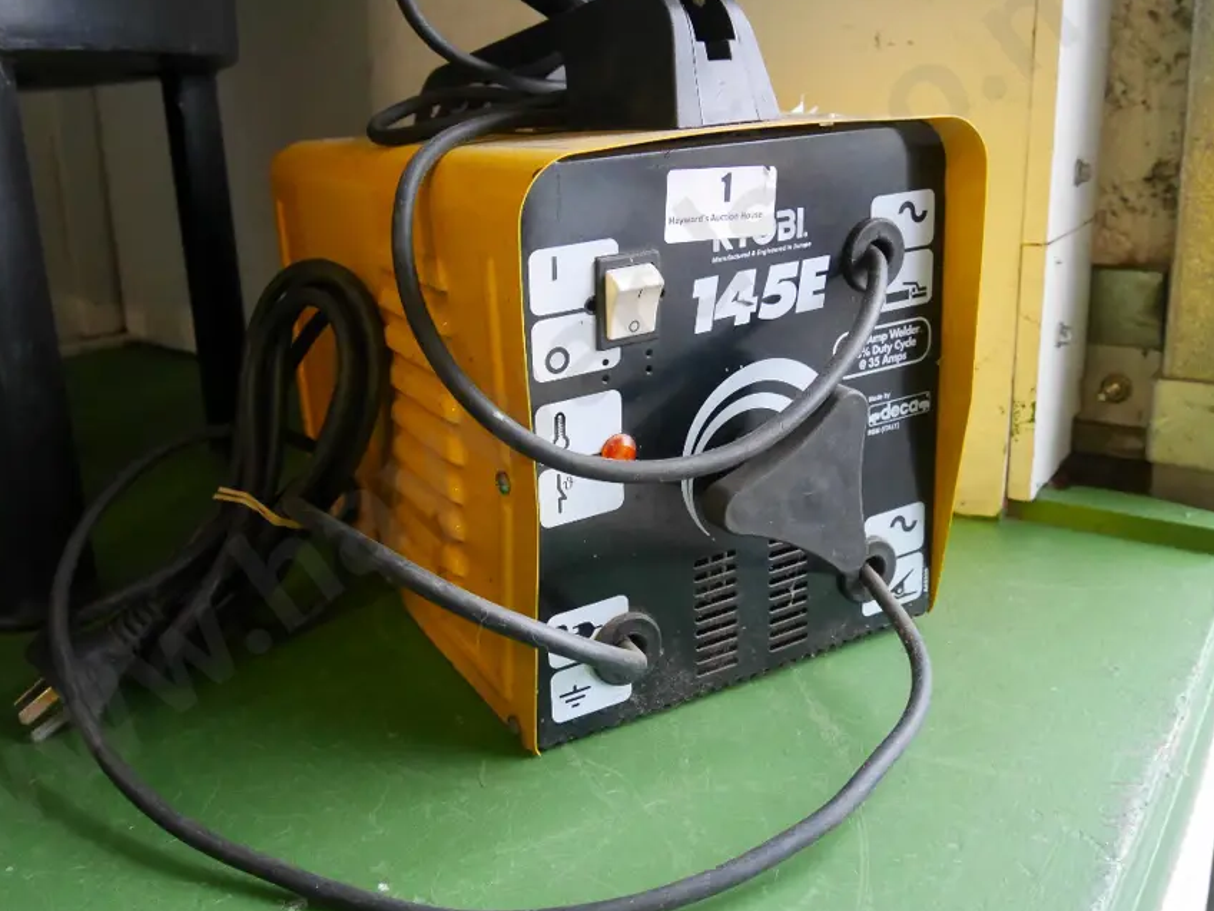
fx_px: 1017
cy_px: 400
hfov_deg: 61.5
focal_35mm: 29
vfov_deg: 48.1
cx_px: 533
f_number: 4
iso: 3200
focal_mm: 12
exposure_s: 1/80
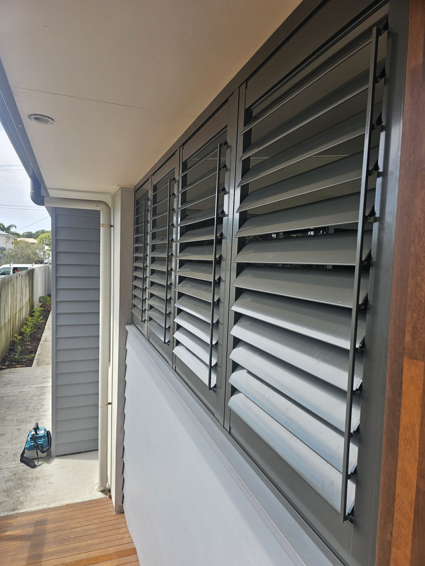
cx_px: 212
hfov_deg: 58.9
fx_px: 377
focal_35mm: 23
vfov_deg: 73.9
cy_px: 283
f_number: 1.7
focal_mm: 6.3
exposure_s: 1/398
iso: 20
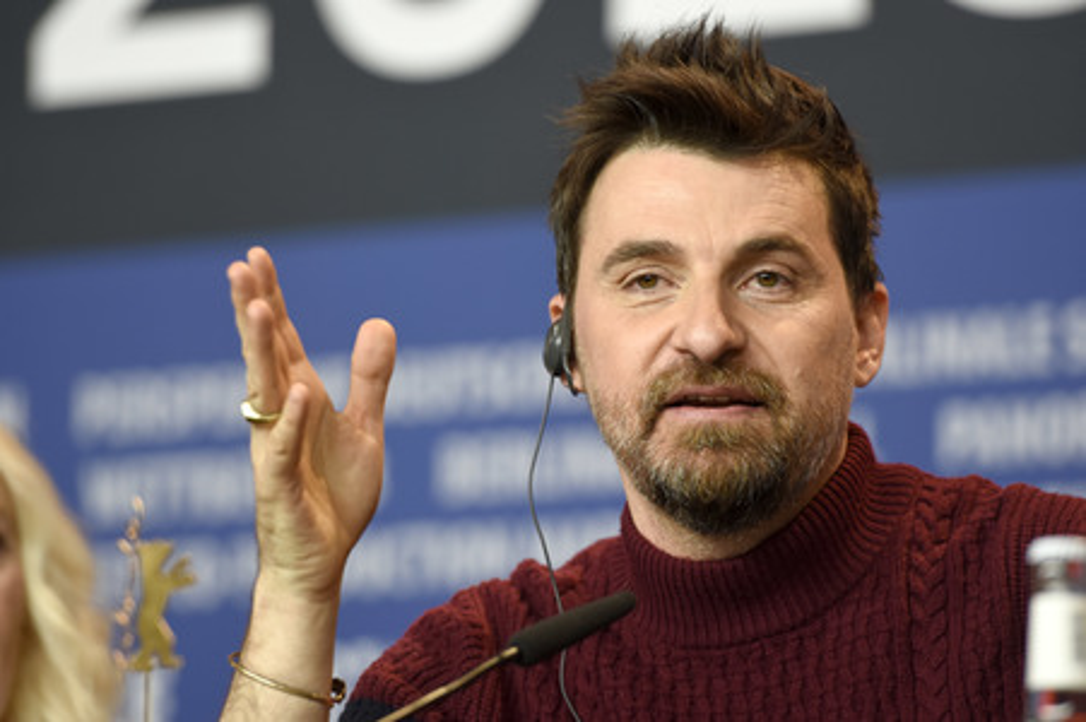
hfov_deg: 6.9
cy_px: 361
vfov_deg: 4.6
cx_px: 543
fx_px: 9043
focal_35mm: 300
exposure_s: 1/320
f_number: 3.2
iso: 640
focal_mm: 200
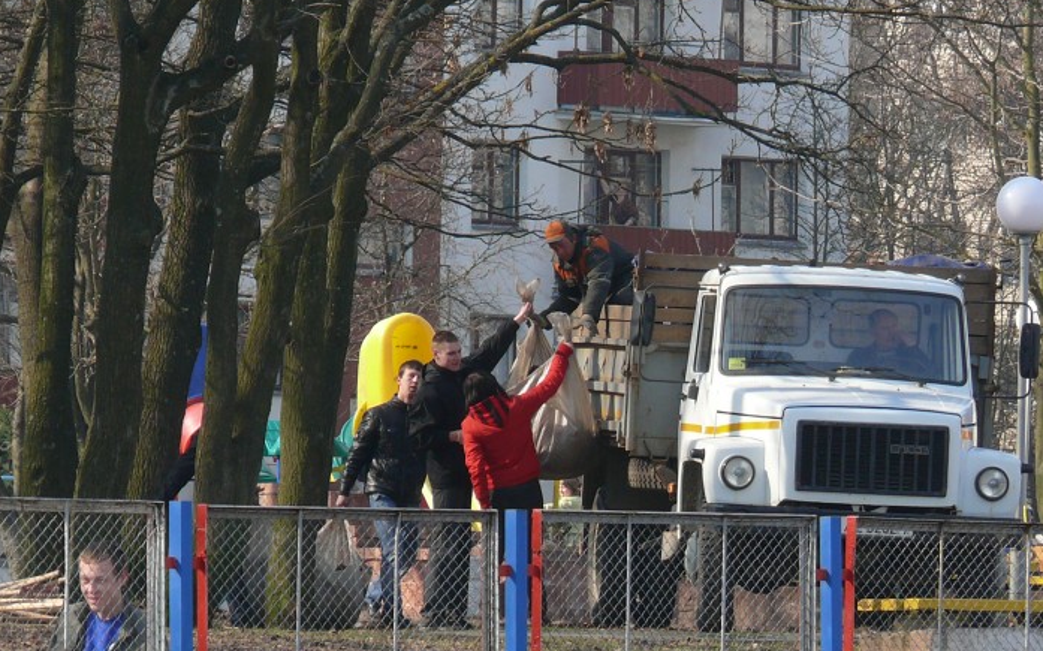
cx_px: 522
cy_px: 373
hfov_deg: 4.8
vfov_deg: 3.0
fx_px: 12559
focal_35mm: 442
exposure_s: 1/200
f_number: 5.6
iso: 100
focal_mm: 49.2
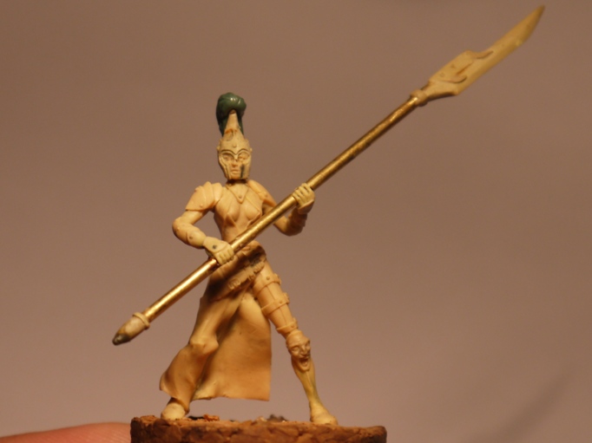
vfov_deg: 20.4
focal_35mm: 72
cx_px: 296
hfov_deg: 27.0
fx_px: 1231
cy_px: 222
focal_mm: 36
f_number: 5.3
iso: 200
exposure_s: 1/80
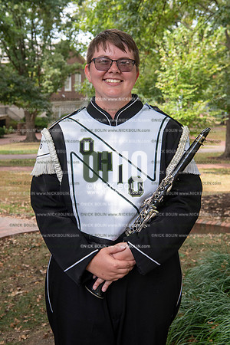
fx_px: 498
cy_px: 172
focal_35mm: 52
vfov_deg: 38.2
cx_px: 115
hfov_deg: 26.0
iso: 500
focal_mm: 52
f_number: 8
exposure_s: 1/100
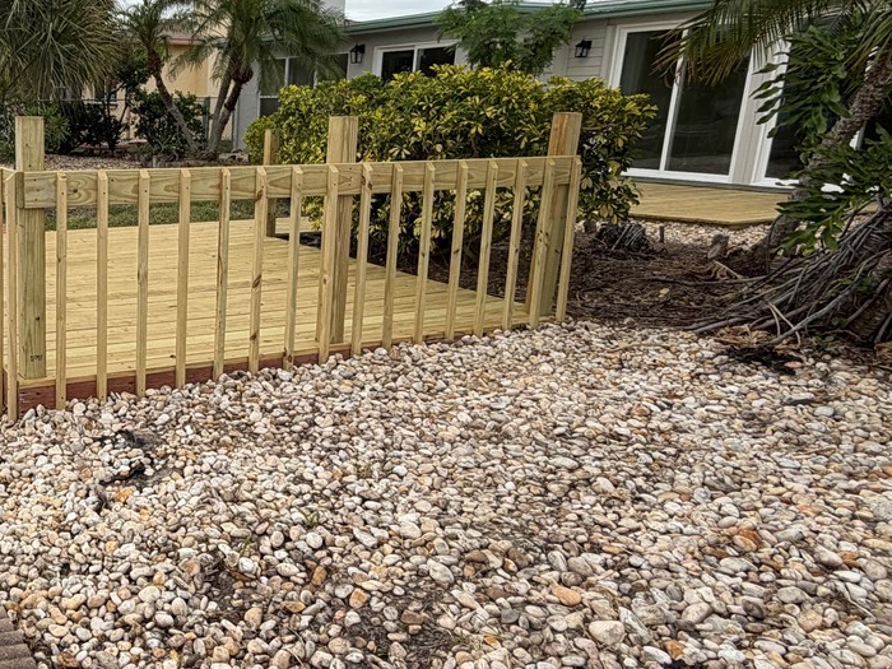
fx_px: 825
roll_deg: +0.3
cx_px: 75
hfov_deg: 49.9
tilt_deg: -13.3
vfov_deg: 44.1
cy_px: 301
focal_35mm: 32
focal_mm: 2.22
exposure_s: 1/770
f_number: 2.2
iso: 32
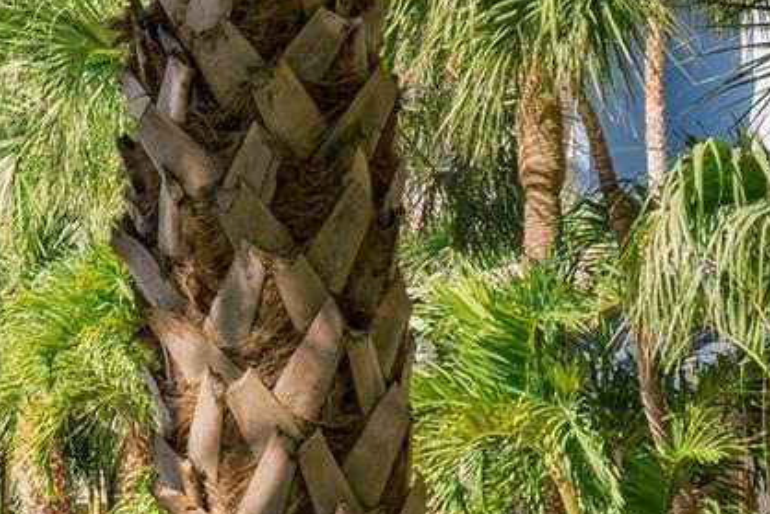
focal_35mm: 134
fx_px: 2867
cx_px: -637
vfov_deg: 10.2
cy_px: 416
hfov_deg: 13.6
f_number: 10
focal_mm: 35
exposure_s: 1/200
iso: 100
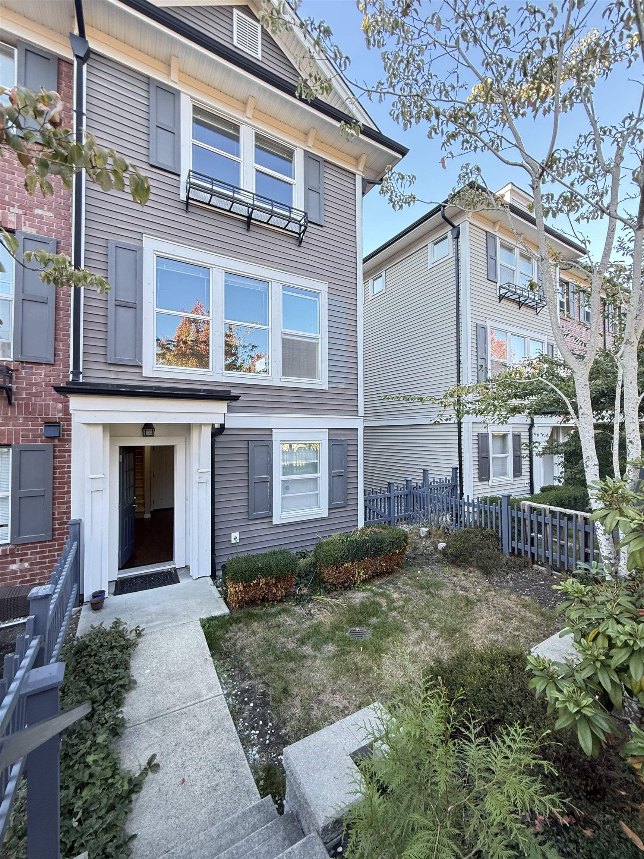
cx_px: 322
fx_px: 347
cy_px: 430
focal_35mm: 14
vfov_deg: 102.1
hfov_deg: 85.7
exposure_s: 1/99
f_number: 2.2
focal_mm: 2.22
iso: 125
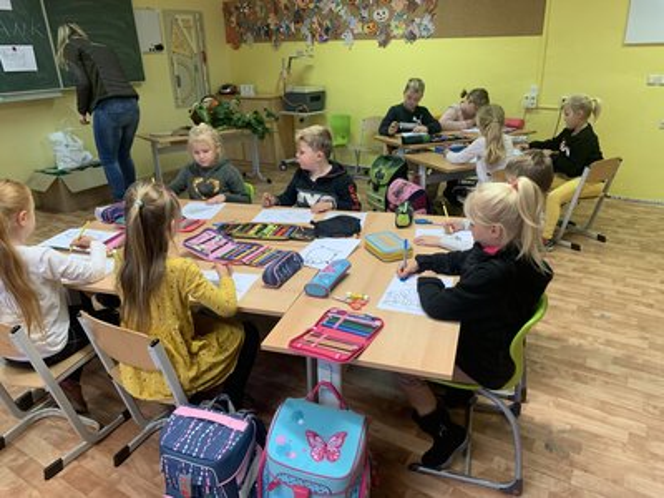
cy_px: 249
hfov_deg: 67.3
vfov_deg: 53.1
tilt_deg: -21.4
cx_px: 332
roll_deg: +1.1
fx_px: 499
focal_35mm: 26
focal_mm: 4.25
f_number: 1.8
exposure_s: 1/50
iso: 100
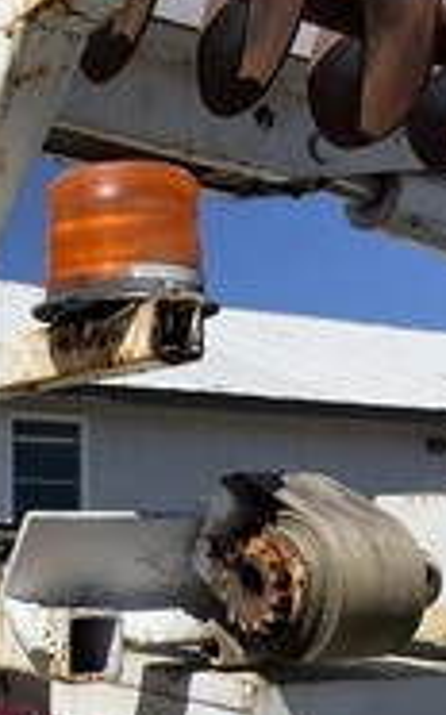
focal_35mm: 66
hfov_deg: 19.2
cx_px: 12
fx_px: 1286
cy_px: 427
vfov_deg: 31.0
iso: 25
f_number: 1.8
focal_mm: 3
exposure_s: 1/4065
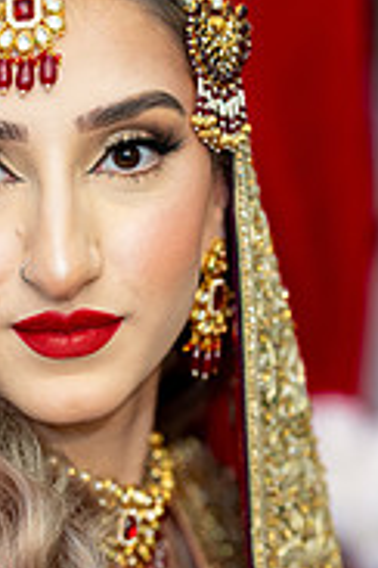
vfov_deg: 8.8
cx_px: -15
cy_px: 484
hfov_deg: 5.9
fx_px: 3685
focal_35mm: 234
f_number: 2
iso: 1000
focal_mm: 95
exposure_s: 1/200
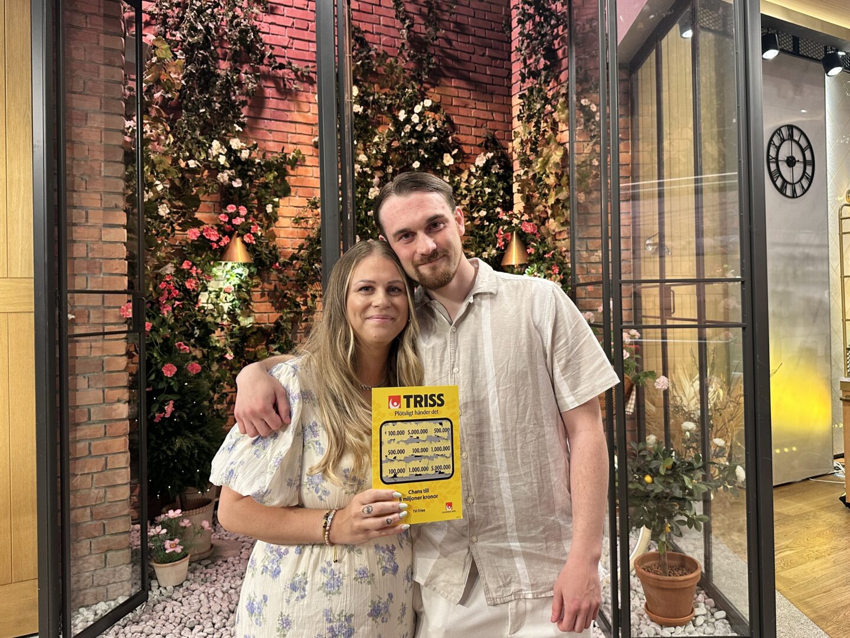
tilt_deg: -0.1
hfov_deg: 71.6
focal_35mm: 24
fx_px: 589
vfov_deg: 56.8
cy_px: 319
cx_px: 425
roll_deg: -1.0
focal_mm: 6.86
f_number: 1.78
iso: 250
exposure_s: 1/100
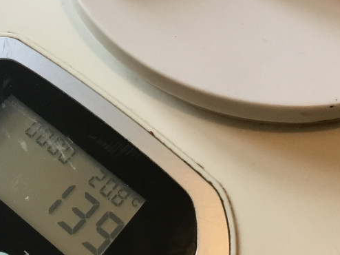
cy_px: 45
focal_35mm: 67
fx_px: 658
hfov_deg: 28.9
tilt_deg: -59.5
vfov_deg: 21.6
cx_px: 198
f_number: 2.4
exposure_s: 1/33
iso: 50
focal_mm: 3.3
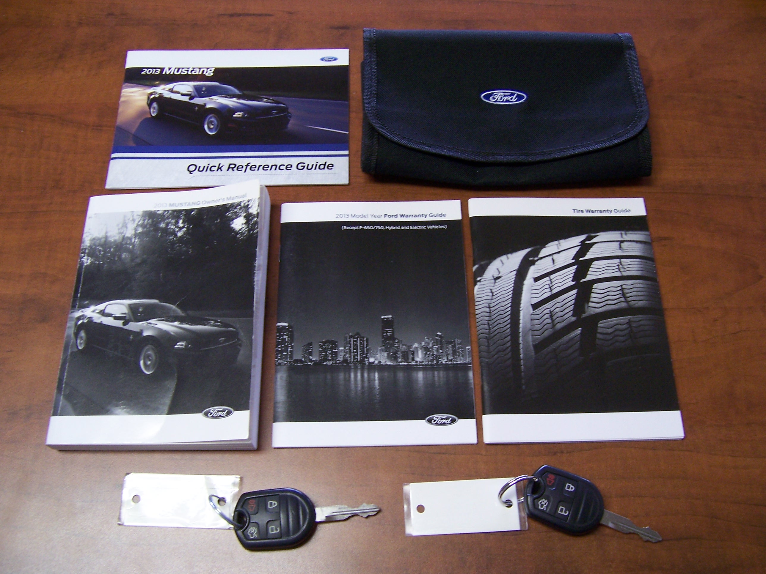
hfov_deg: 55.4
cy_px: 287
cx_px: 383
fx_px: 730
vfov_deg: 42.9
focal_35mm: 33
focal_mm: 5.5
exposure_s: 1/8
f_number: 3.4
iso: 140
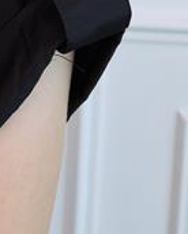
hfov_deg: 11.2
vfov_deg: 13.6
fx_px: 944
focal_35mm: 136
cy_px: -68
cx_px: -15
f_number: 5.6
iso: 400
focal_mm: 23
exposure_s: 1/100
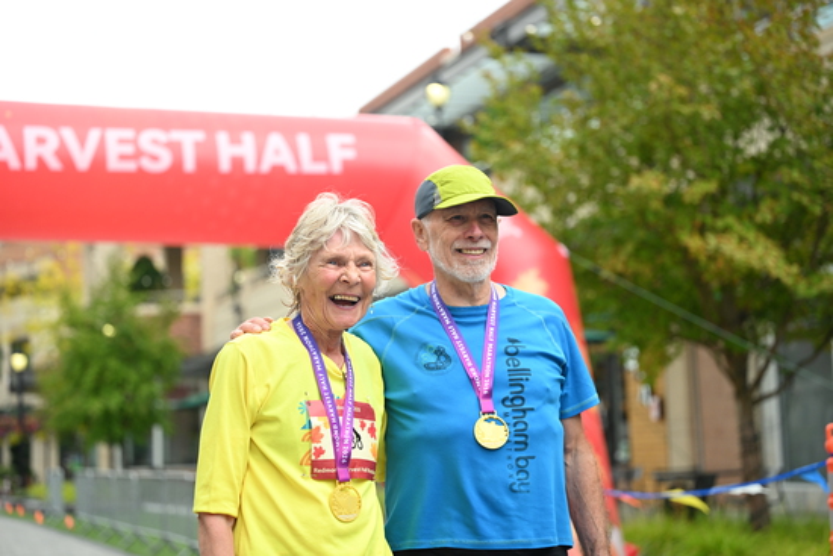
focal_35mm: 70
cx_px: 416
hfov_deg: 28.8
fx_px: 1620
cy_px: 278
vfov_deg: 19.5
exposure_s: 1/1600
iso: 640
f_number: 2.8
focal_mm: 70
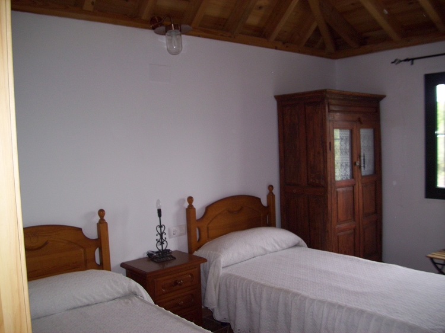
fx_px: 411
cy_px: 166
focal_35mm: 32
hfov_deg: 56.8
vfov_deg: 44.1
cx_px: 222
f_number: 2.9
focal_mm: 5.7
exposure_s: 1/40
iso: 100
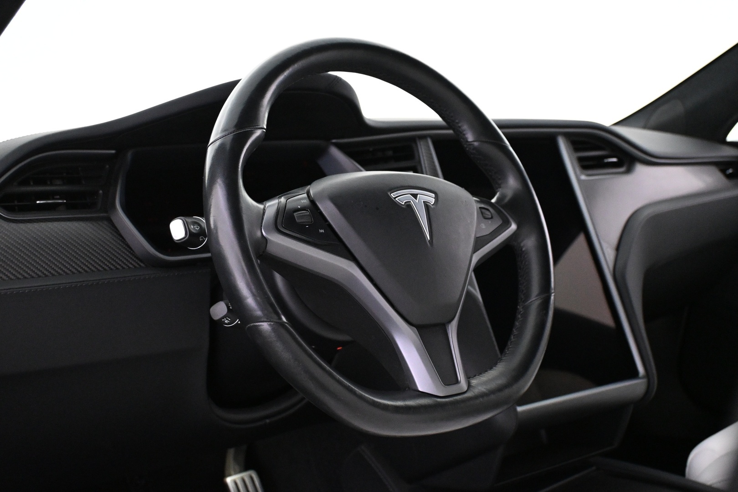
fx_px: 846
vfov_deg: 32.4
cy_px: 246
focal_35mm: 41
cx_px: 369
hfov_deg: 47.2
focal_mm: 27.5
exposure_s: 1/40
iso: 4000
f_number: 4.5
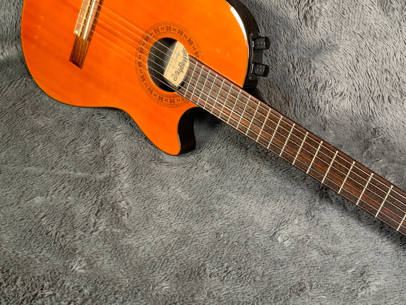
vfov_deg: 29.0
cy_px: 118
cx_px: 300
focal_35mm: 50
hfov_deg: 37.3
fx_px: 586
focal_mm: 3
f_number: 1.8
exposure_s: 1/78
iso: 64
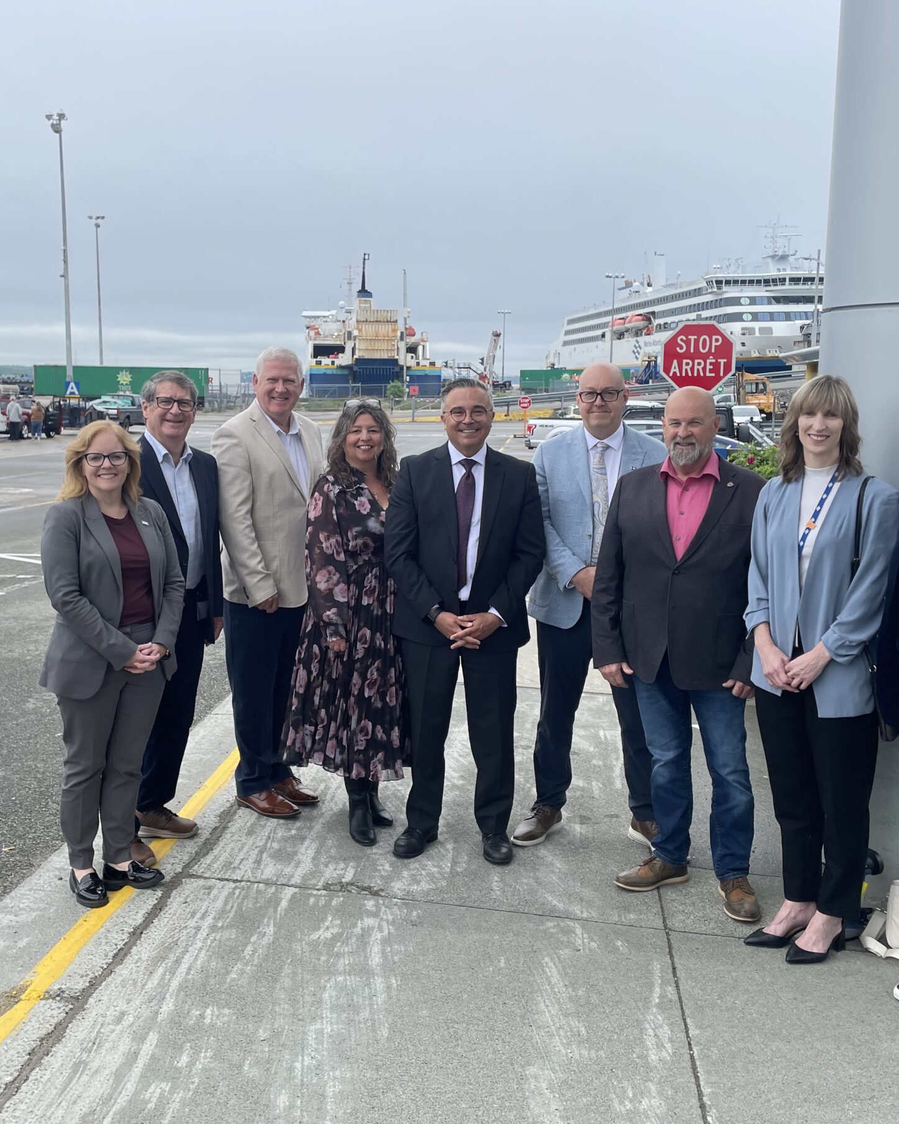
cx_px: 353
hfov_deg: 40.9
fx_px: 1197
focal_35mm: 36
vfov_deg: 50.3
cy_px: 534
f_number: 1.6
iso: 32
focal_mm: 4.2
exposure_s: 1/2174
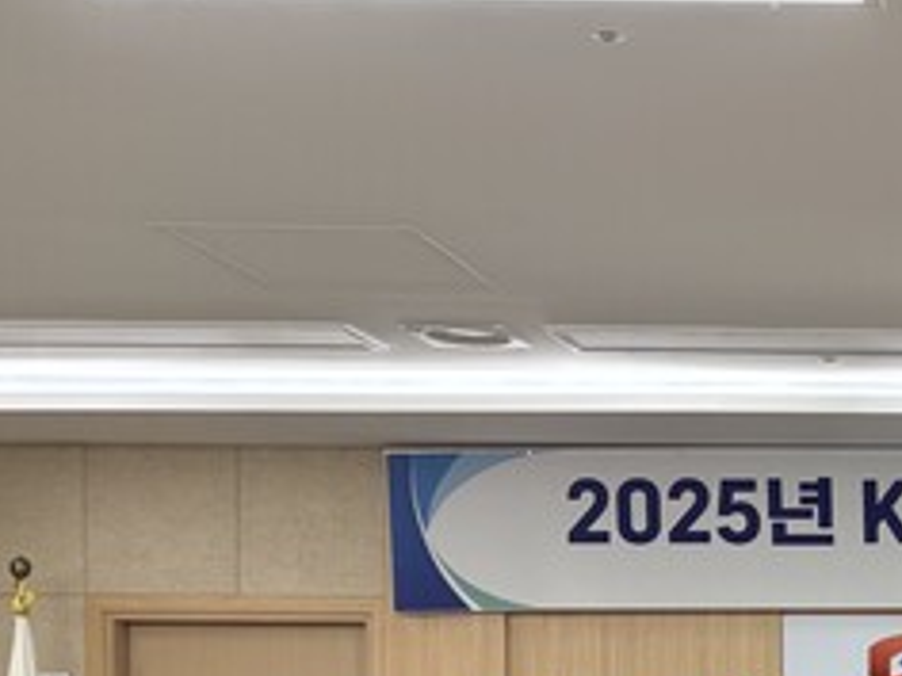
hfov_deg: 26.0
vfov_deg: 21.2
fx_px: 1720
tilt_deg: +0.4
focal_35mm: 66
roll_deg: +0.3
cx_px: 1108
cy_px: 726
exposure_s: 1/60
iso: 160
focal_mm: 5.96
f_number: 1.6
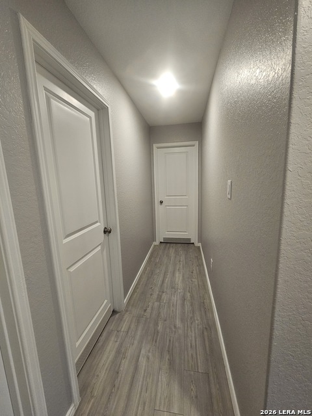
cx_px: 156
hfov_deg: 89.9
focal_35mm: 13
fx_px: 156
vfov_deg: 106.2
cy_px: 208
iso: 250
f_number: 2.2
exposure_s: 1/60
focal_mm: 2.2
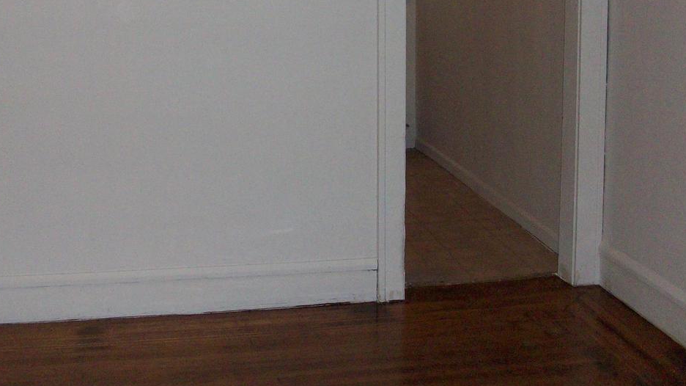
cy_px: 50
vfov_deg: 20.7
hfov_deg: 36.5
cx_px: 273
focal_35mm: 57
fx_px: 1037
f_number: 2.8
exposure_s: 1/60
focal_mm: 5.7
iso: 160
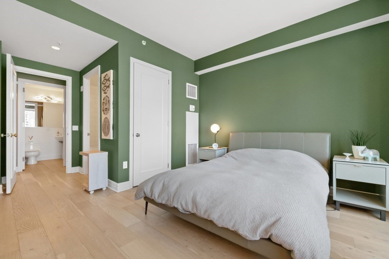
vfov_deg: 77.3
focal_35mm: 15
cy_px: 130
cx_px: 194
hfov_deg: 100.4
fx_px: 162
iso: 320
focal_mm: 10
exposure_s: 1/80
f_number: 6.3
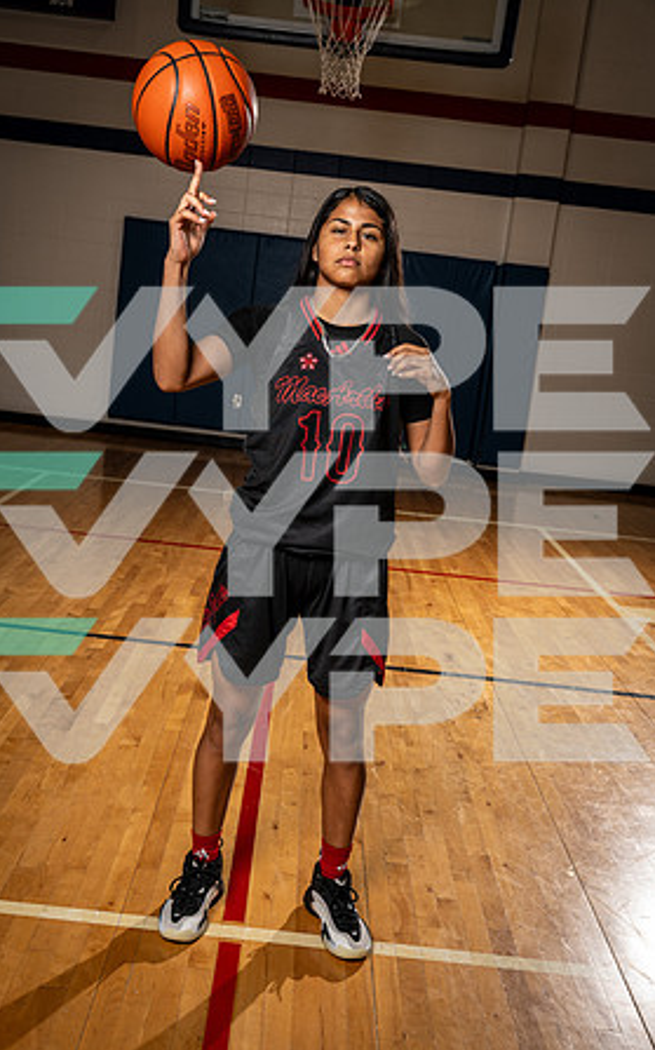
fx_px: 1115
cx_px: 308
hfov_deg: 32.7
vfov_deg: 50.4
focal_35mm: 39
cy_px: 526
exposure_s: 1/250
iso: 125
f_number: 5.6
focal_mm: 38
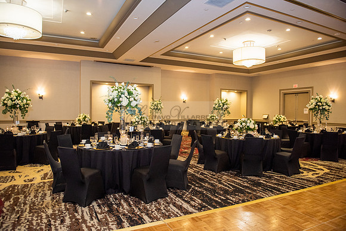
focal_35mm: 24
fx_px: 231
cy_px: 116
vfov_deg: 53.2
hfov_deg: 73.7
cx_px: 173
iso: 1600
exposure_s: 1/125
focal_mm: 24
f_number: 2.8
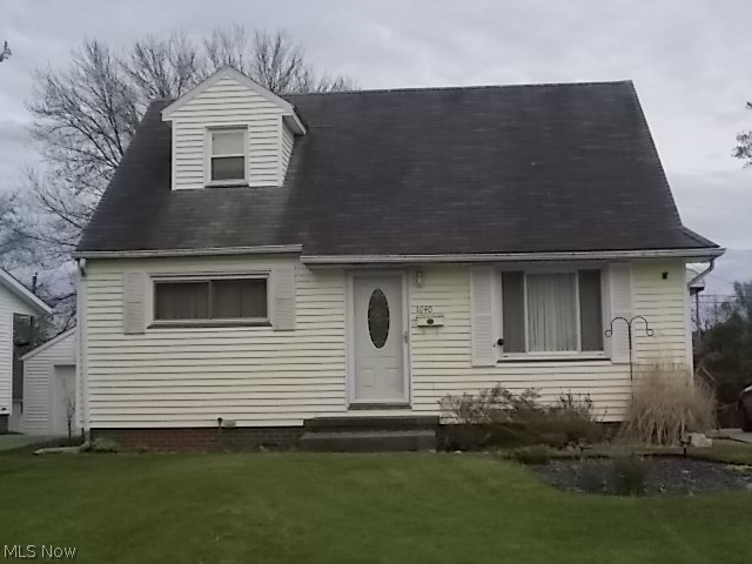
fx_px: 1086
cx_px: 376
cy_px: 282
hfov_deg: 38.2
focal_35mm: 50
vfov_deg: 29.1
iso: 400
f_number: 4.5
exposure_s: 1/250
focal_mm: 9
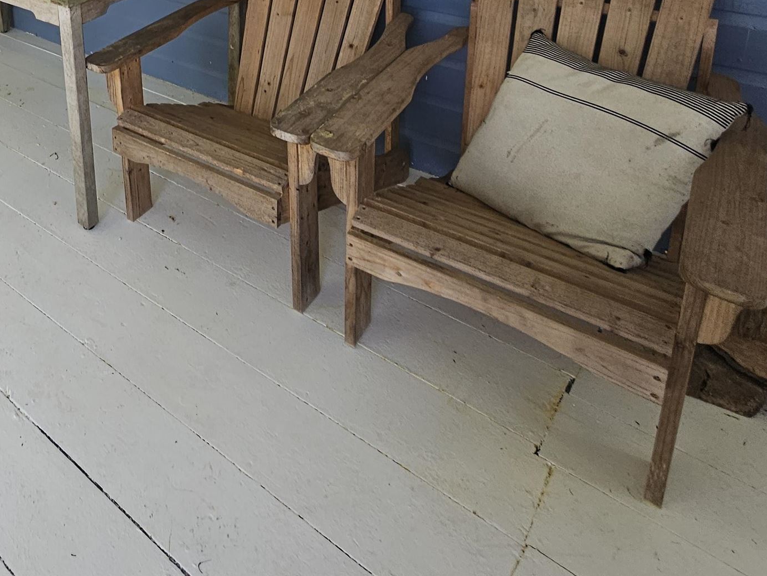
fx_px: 643
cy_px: -65
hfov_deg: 51.8
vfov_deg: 39.1
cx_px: 35
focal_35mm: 29
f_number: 2.2
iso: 50
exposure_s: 1/60
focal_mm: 2.2
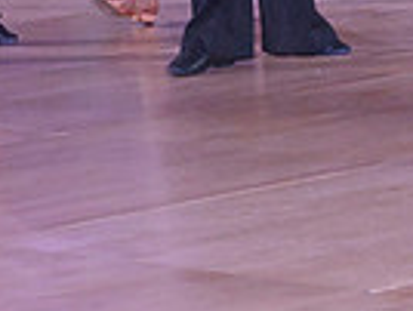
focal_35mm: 312
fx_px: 3729
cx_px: 462
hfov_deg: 6.3
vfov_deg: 4.7
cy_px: -248
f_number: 9
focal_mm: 75
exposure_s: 1/400
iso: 6400
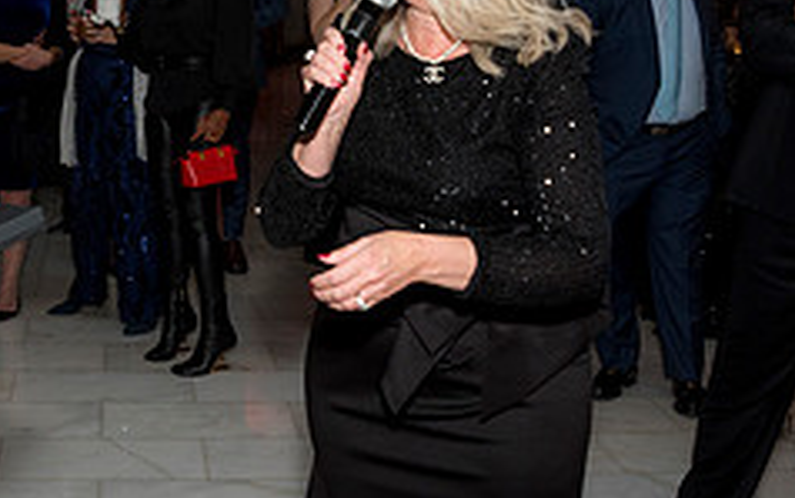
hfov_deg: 33.0
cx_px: 150
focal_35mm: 60
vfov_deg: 21.4
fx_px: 1301
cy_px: 112
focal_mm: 24
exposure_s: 1/125
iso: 800
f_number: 5
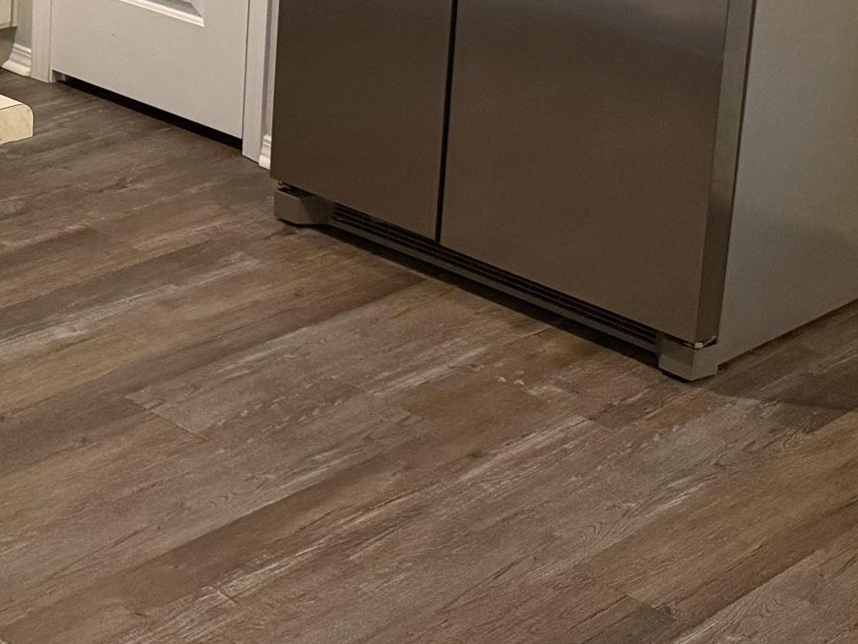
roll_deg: +0.0
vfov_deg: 17.5
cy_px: -197
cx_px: -240
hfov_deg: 22.3
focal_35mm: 79
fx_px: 1958
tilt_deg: -10.8
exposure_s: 1/60
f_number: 1.78
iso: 400
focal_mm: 6.76
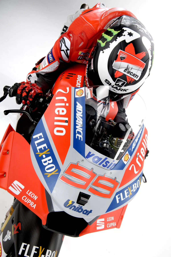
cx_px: 86
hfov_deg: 38.9
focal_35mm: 34
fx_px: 242
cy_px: 128
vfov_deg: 55.8
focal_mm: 34
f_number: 22
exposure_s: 1/125
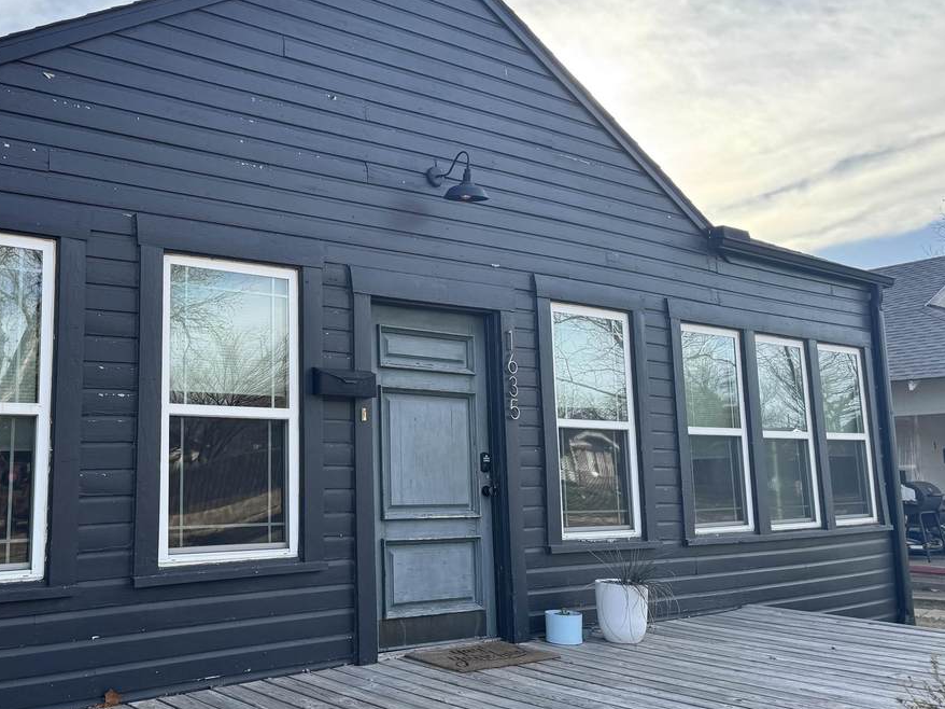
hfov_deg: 51.1
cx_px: 277
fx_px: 955
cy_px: 342
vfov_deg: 40.7
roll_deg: +0.4
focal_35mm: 35
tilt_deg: +8.3
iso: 80
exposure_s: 1/1637
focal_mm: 6.76
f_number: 1.78
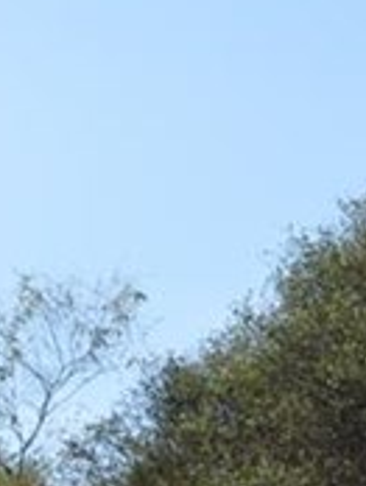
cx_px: -528
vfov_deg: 7.1
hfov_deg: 5.3
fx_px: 3811
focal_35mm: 271
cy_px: 810
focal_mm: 32
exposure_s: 1/200
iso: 100
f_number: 8
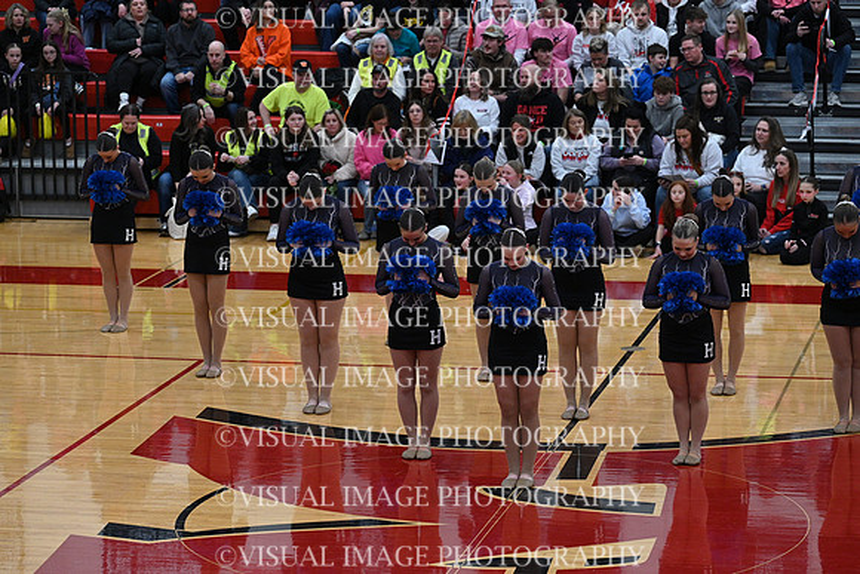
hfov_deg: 15.8
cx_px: 430
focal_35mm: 130
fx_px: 3106
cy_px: 287
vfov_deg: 10.6
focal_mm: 130
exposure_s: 1/400
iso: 4000
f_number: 4
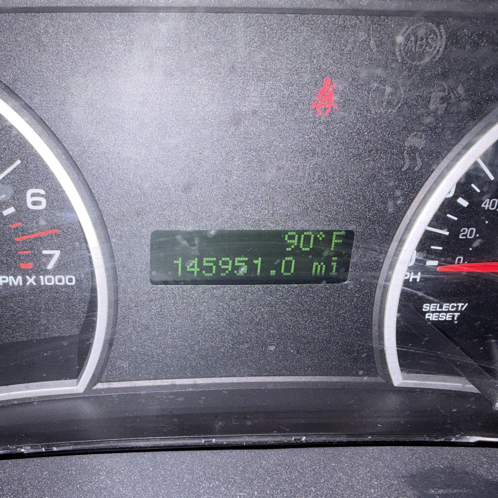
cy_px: 250
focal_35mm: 31
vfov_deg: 52.5
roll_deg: +2.7
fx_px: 505
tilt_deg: -35.5
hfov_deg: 52.0
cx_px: 187
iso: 32
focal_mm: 2.22
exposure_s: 1/59
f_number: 2.2
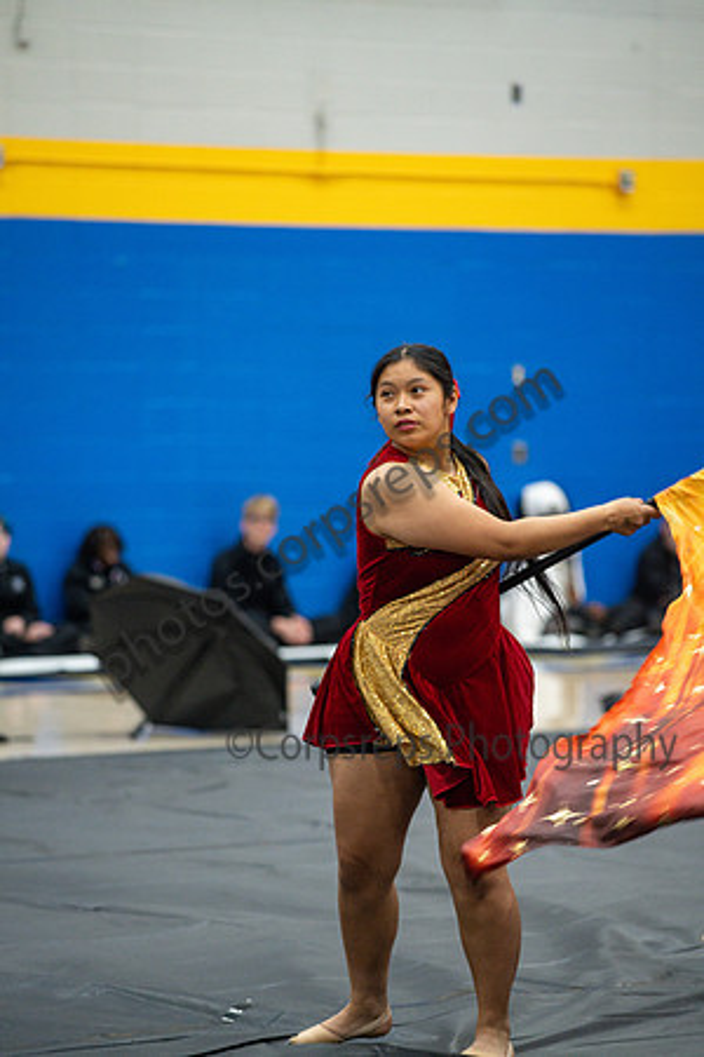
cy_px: 528
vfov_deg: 12.5
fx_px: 4840
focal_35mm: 165
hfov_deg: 8.3
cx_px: 352
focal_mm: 165
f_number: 4
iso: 5000
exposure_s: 1/500
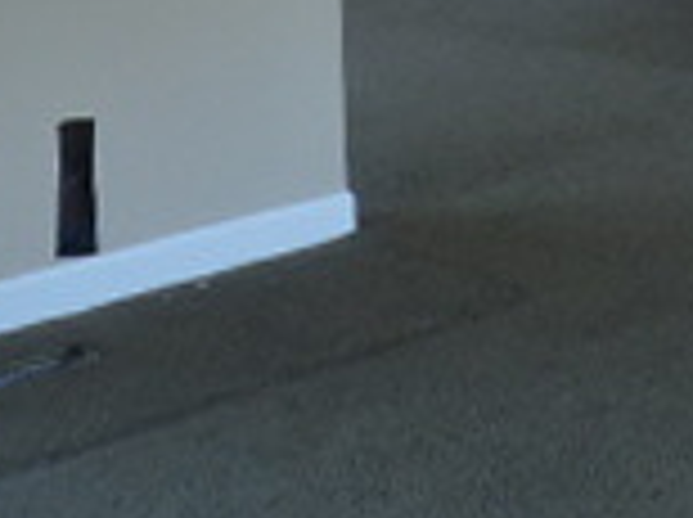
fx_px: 1999
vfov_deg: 13.3
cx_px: 580
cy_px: -405
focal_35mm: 100
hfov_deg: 19.4
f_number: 3
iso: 280
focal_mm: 4.3
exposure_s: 1/30
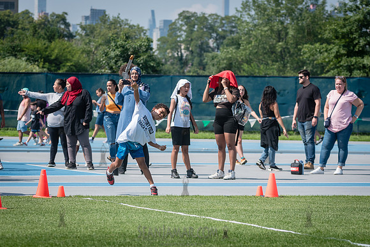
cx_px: 202
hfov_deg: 13.3
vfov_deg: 8.9
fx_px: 1586
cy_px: 135
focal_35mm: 154
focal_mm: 125
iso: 400
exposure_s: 1/2000
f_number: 5
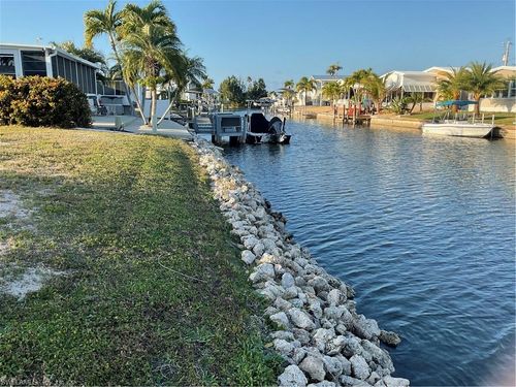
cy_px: 194
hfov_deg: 61.7
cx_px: 258
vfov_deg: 48.2
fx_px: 432
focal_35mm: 29
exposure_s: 1/792
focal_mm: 3
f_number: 1.8
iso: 16
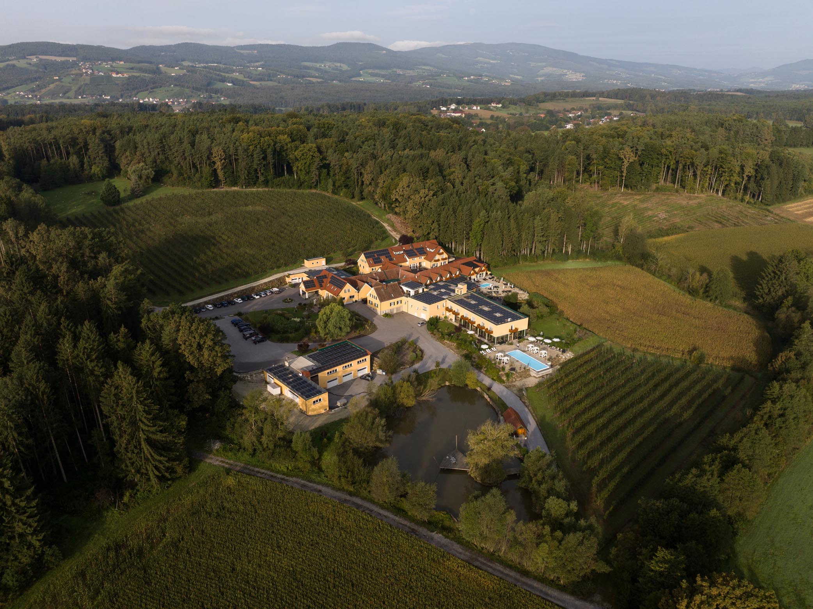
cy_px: 304
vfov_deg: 56.8
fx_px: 563
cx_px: 406
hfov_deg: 71.6
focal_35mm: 24
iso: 140
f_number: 2.8
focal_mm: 12.29
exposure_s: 1/1600
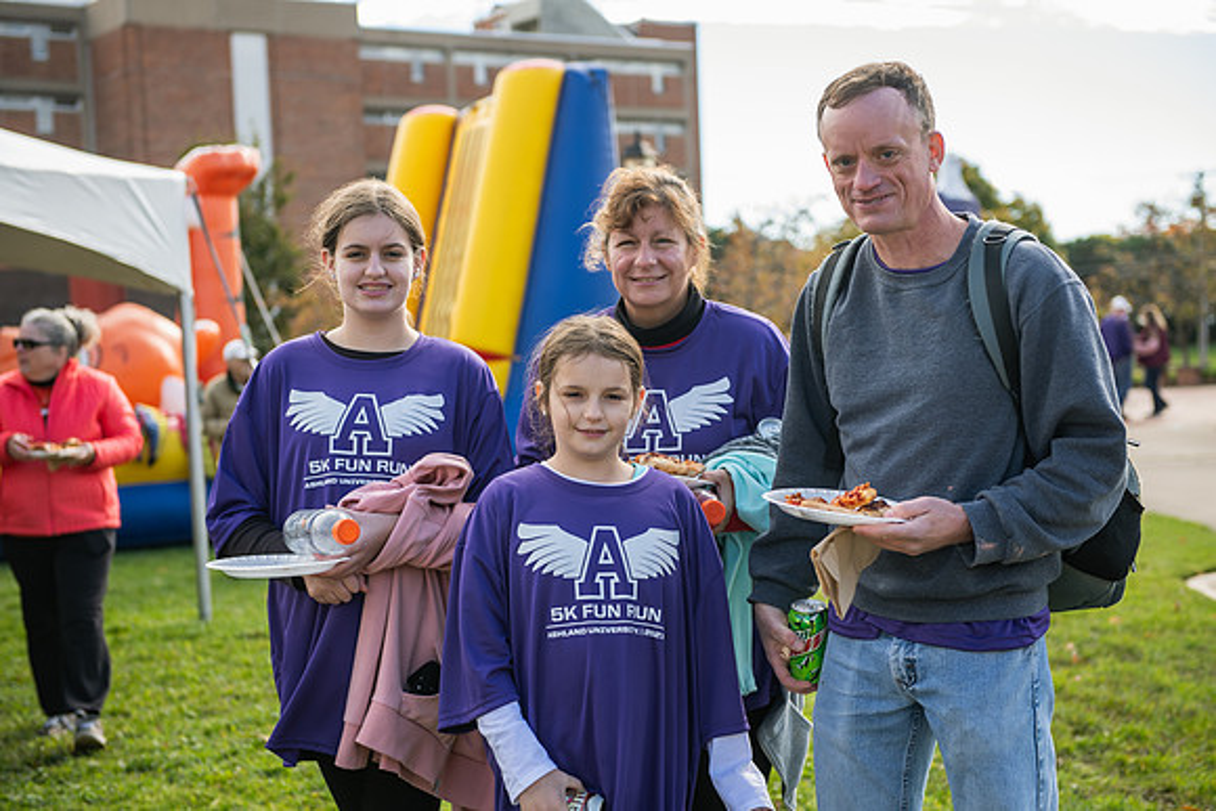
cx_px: 608
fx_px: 1959
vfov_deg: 23.4
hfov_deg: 34.5
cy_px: 406
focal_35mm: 58
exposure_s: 1/320
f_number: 3.5
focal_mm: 58
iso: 160
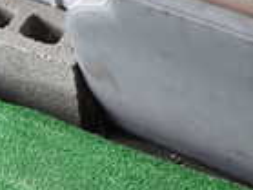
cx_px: -89
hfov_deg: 17.0
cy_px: 371
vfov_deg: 12.2
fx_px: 789
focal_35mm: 108
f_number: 2
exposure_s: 1/60
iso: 125
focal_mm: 4.5
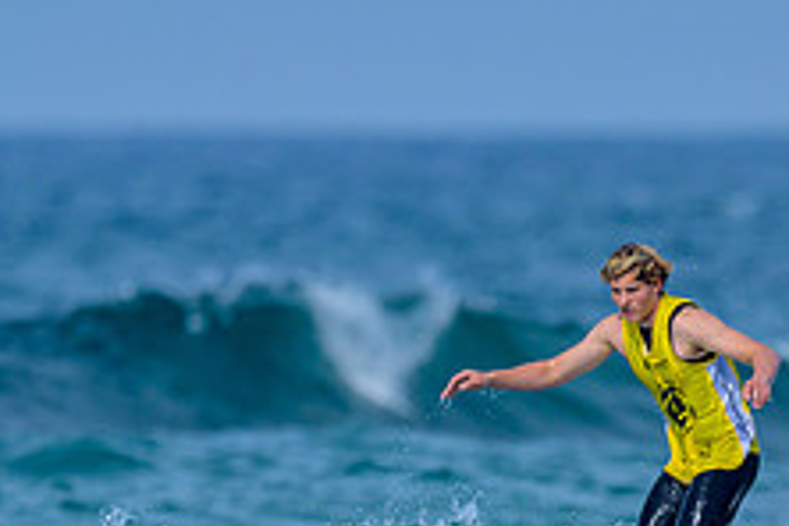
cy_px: 606
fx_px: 63027
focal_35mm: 2876
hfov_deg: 0.7
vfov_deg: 0.5
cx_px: 506
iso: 200
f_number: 6.3
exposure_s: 1/2000
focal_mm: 800
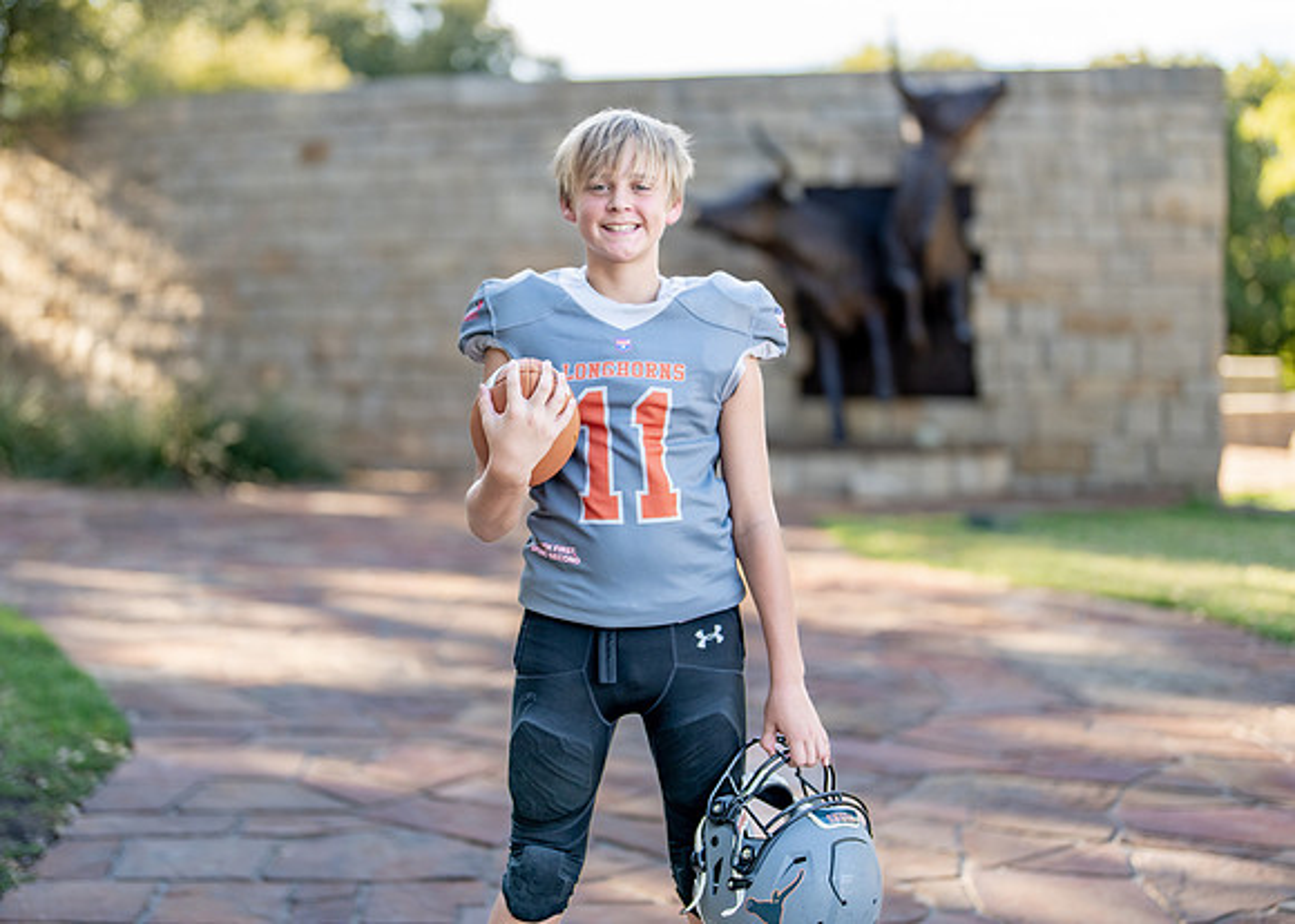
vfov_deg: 24.0
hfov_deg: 33.2
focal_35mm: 59
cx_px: 616
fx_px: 2172
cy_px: 408
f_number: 1.2
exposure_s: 1/1000
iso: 100
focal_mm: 50
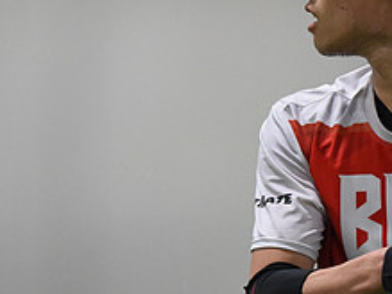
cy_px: 112
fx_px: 11499
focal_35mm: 1016
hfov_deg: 2.0
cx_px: 419
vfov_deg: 1.5
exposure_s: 1/640
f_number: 2.8
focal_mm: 400
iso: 10000
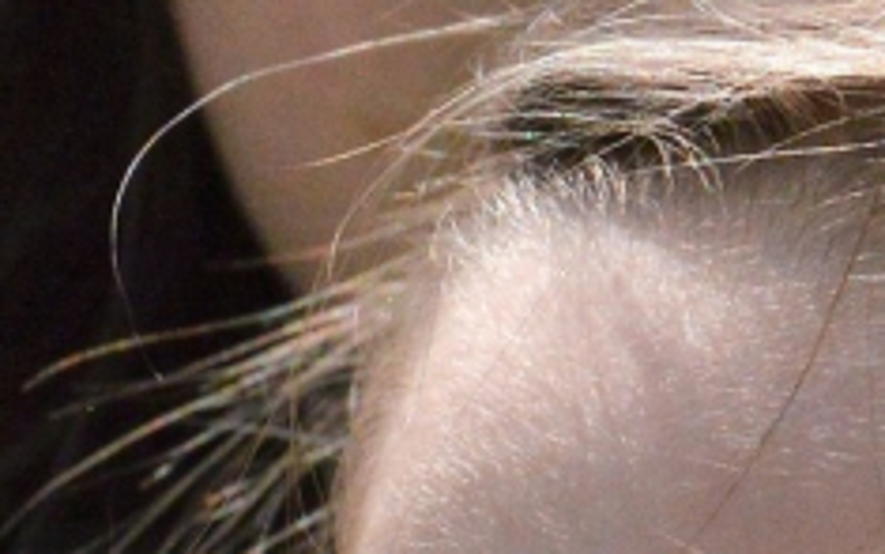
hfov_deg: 1.7
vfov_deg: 1.1
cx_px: 1092
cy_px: 100
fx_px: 29647
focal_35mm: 1229
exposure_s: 1/2500
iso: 800
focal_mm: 105
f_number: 9
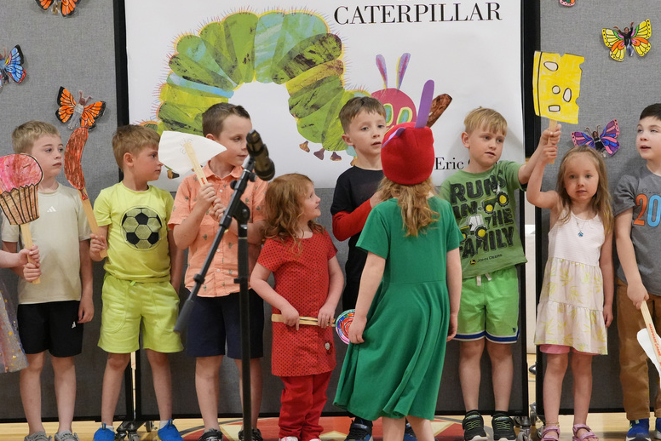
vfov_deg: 15.0
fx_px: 1671
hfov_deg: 22.4
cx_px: 378
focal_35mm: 91
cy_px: 265
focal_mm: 46
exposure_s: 1/320
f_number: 4.5
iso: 6400
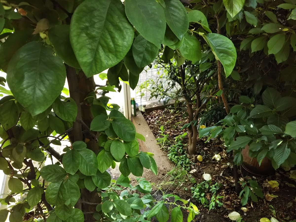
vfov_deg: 46.8
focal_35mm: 30
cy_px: 111
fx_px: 257
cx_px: 148
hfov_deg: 60.0
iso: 32
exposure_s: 1/120
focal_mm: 4
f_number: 2.2
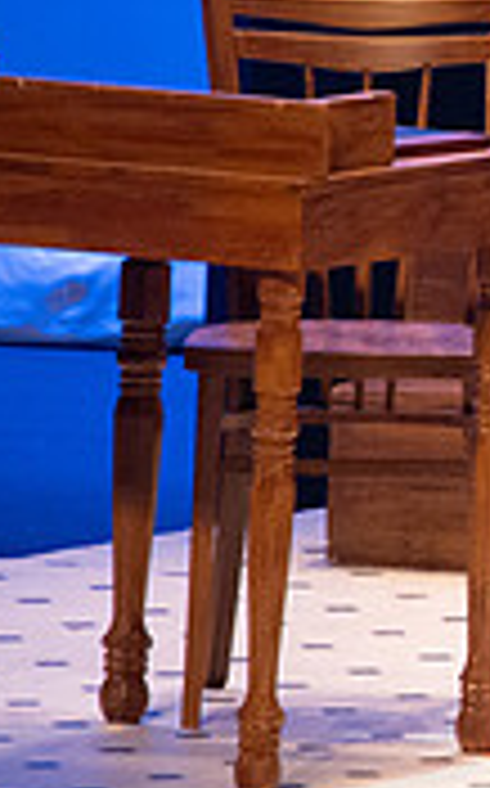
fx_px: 30416
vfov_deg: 1.5
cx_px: 1277
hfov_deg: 0.9
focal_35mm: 1420
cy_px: -9
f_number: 6.3
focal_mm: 420
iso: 10000
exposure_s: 1/160
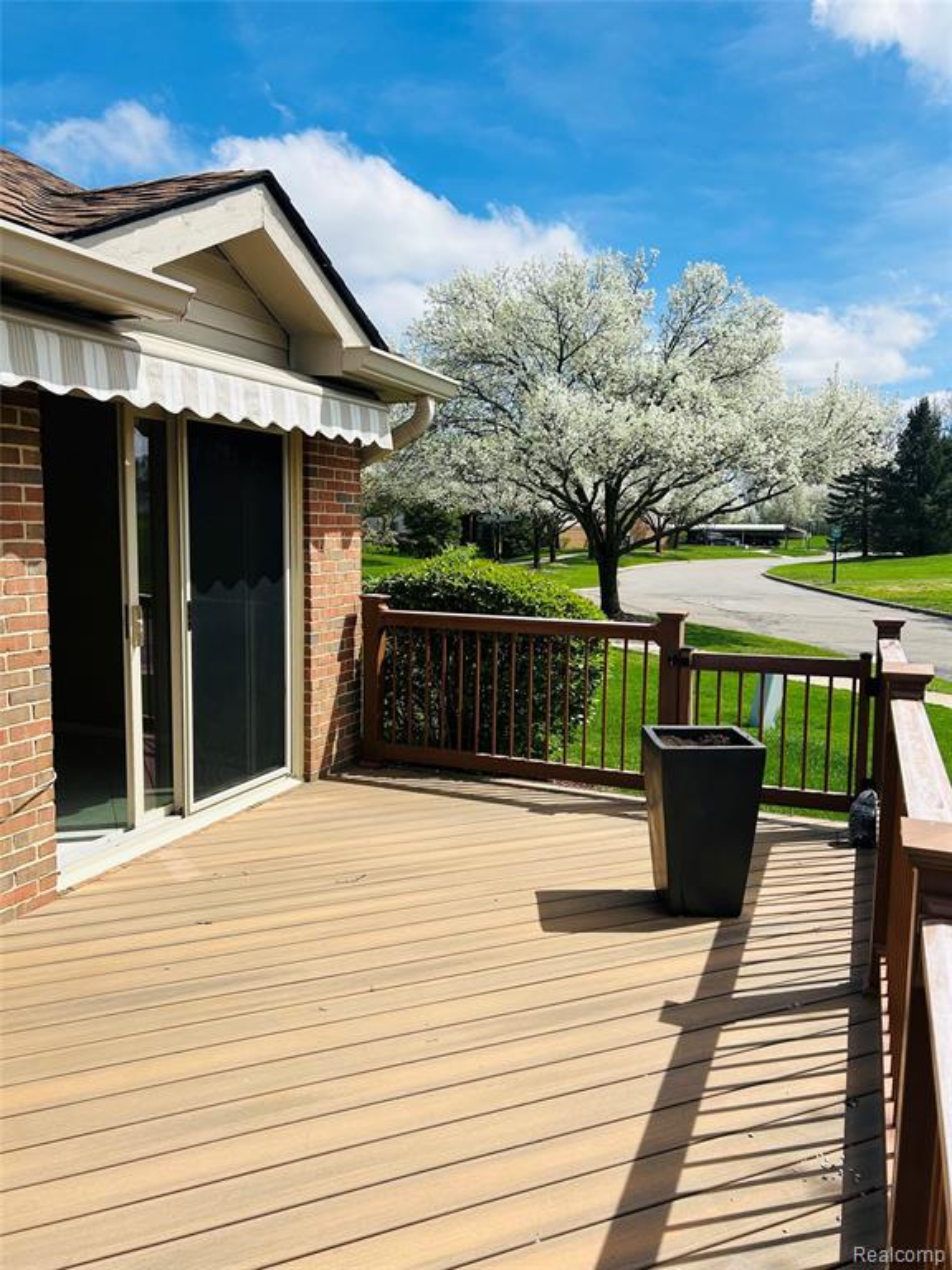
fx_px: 953
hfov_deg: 53.1
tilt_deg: -7.1
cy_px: 635
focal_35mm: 26
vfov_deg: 67.3
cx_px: 476
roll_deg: -0.5
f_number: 1.5
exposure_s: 1/5076
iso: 50
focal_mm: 5.7
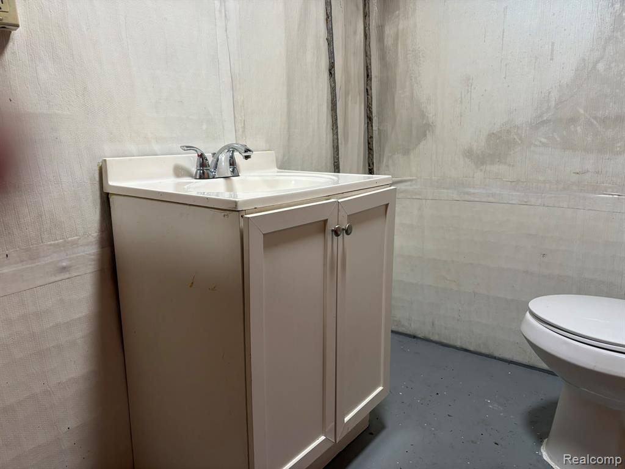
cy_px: 234
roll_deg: +1.4
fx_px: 469
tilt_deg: -11.2
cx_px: 312
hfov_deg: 67.3
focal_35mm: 26
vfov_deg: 53.1
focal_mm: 5.96
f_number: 1.6
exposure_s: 1/60
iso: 125
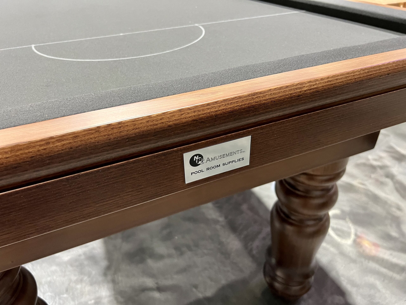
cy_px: 152
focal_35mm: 26
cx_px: 203
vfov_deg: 53.1
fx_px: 305
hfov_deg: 67.3
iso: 400
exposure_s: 1/50
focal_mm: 5.7
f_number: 1.5
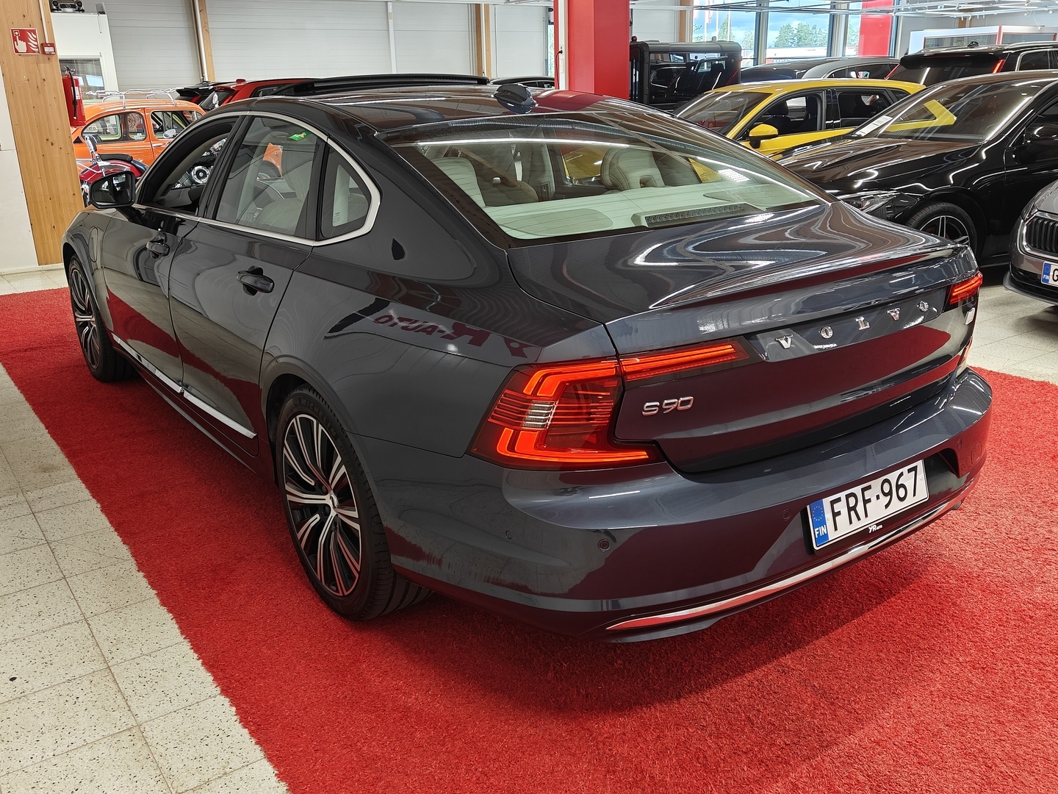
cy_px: 397
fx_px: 947
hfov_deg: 58.4
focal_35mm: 31
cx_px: 529
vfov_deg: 45.4
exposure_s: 1/56
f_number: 1.8
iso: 64
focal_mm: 5.59
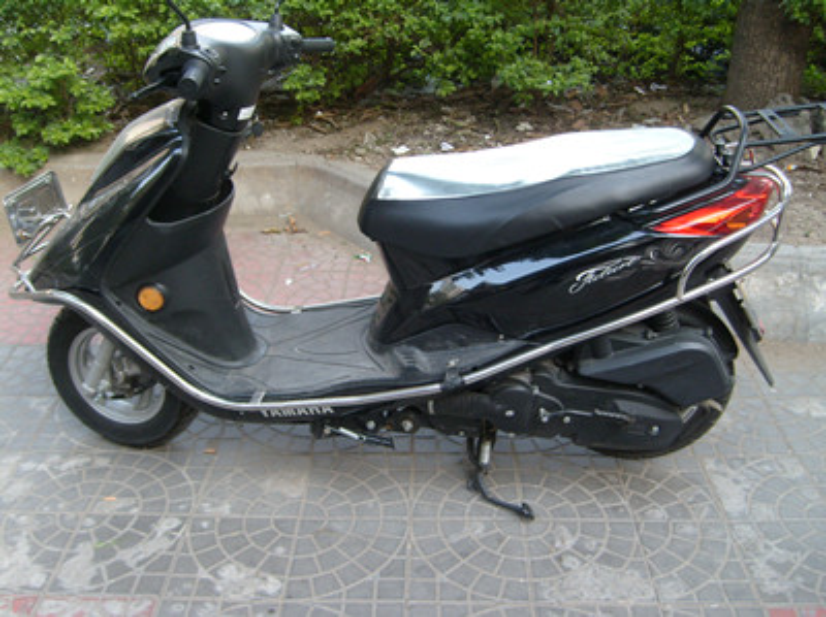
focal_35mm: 35
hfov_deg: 52.7
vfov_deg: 40.6
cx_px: 413
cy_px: 308
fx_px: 834
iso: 100
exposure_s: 1/45
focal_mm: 5.8
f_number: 2.8
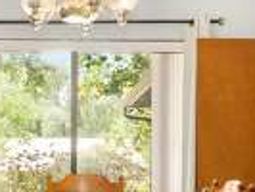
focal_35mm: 81
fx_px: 597
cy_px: 166
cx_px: 65
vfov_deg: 18.0
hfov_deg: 23.9
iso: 2000
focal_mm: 14
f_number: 7.1
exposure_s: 1/30
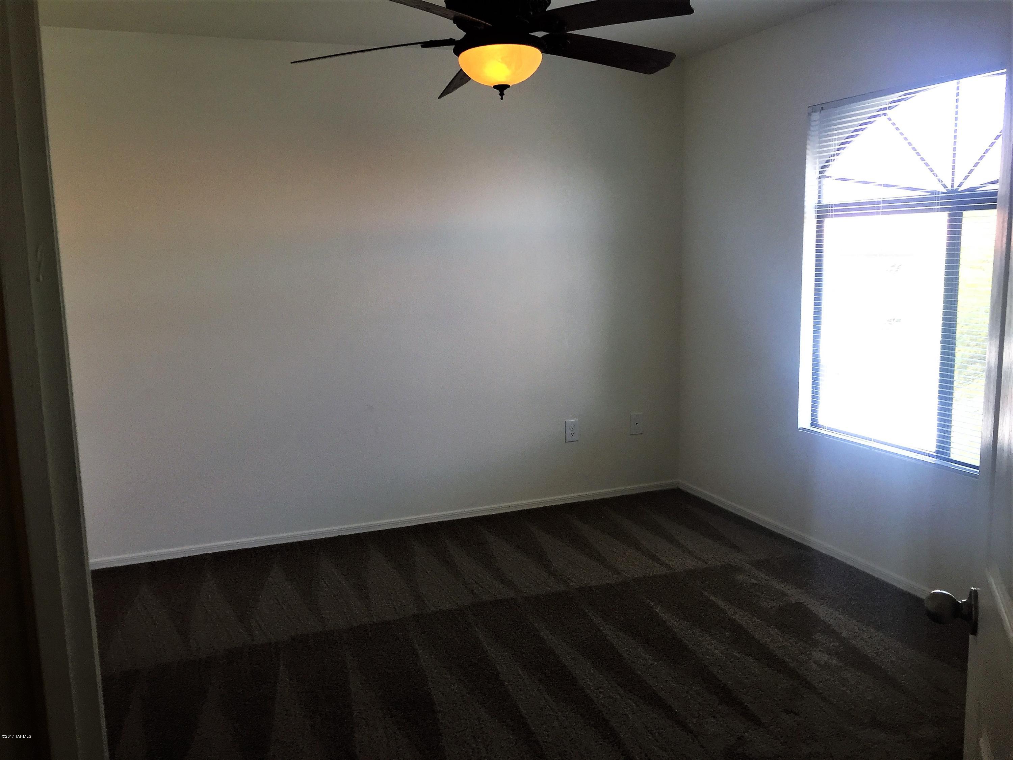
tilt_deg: -8.9
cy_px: 380
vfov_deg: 48.2
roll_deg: +1.1
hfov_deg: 61.7
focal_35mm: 29
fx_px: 849
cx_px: 506
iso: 50
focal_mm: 4.15
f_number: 2.2
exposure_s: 1/120
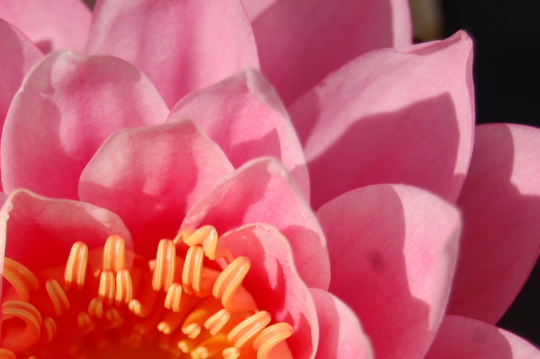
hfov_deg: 13.7
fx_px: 2247
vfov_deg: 9.1
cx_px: 171
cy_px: 316
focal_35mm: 150
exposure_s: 1/1000
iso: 200
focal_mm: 55
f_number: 5.6
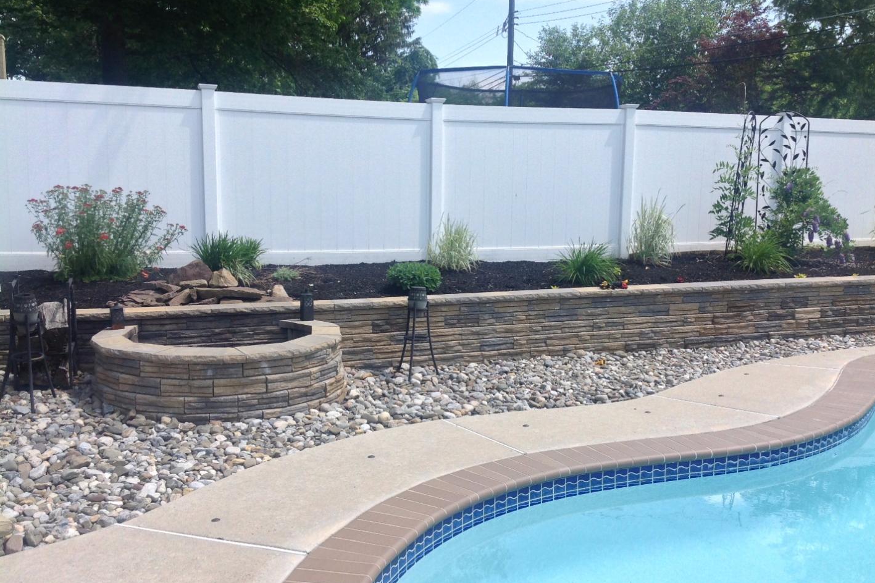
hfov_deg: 51.9
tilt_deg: -8.6
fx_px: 899
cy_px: 311
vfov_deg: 35.9
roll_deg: -1.5
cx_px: 444
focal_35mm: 37
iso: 50
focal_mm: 4.28
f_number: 2.4
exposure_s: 1/975
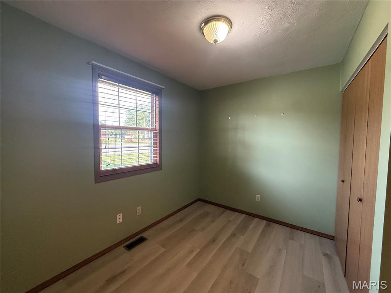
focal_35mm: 14
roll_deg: -0.4
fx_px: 158
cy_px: 146
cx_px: 196
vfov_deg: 85.7
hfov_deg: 102.1
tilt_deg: -2.6
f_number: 2.2
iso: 320
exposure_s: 1/120
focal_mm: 2.22
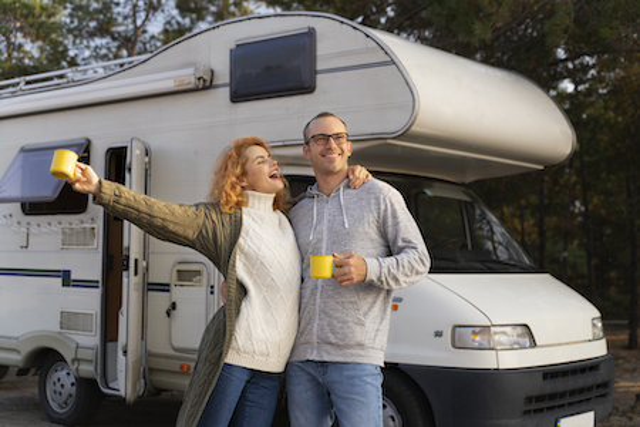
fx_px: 942
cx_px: 320
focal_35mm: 53
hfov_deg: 37.5
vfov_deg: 25.5
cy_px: 214
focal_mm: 53
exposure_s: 1/1000
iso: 320
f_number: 2.8
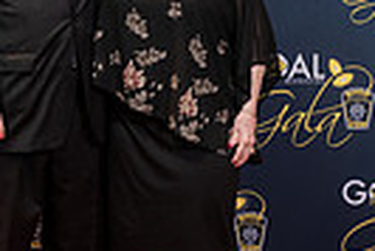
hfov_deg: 16.3
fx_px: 1303
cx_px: 96
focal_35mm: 125
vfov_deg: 10.9
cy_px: -24
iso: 1000
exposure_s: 1/200
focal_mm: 28
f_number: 3.2
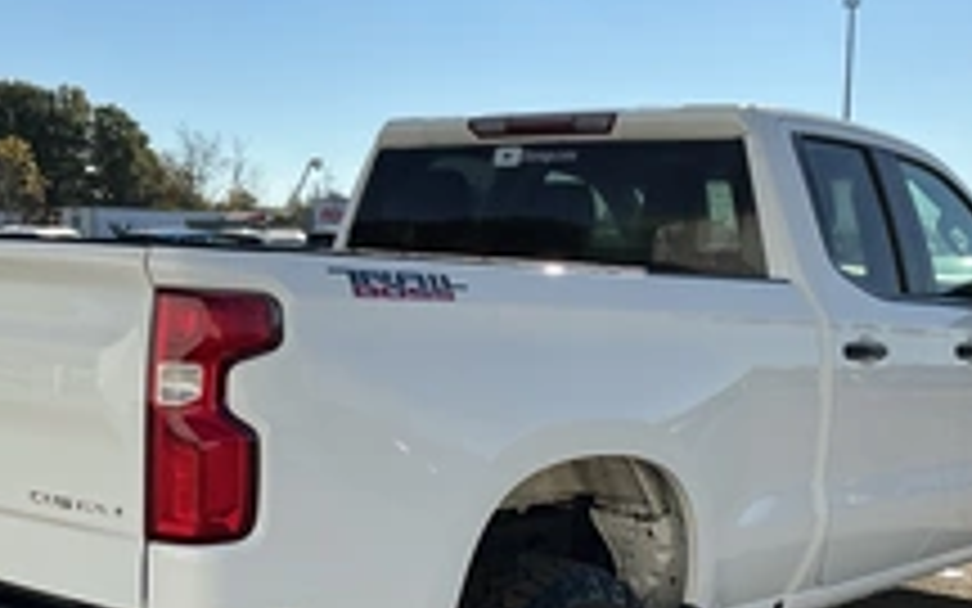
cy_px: 410
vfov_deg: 23.4
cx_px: 464
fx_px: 1457
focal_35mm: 55
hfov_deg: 36.9
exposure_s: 1/2959
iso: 25
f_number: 1.8
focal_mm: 3
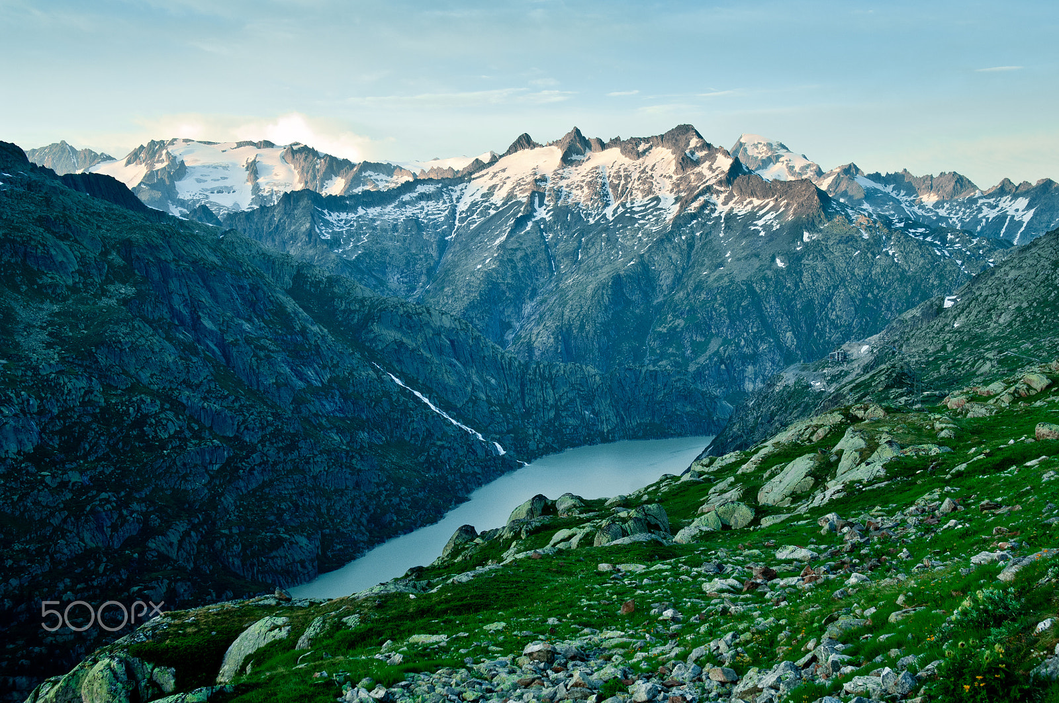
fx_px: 1322
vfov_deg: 29.8
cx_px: 530
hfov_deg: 43.6
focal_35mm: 45
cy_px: 352
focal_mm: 30
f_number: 5.6
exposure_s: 1/45
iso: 100
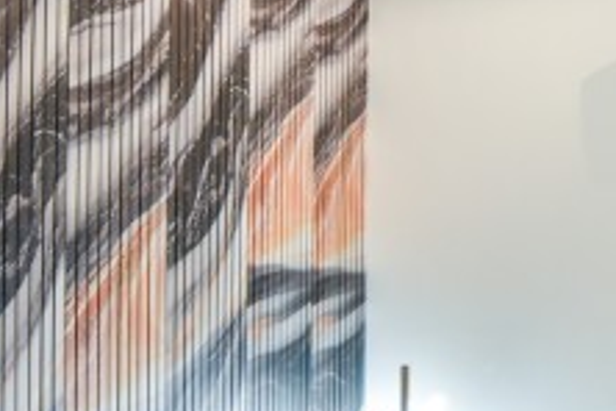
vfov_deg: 16.8
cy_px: 476
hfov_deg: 20.7
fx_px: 1335
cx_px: 1009
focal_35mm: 78
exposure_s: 1/30
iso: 1000
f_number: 8
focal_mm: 16
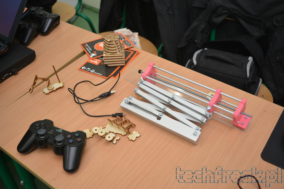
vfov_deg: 30.9
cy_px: 94
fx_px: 343
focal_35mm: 44
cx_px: 142
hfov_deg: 45.0
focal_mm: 29
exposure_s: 1/80
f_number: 4.2
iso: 400
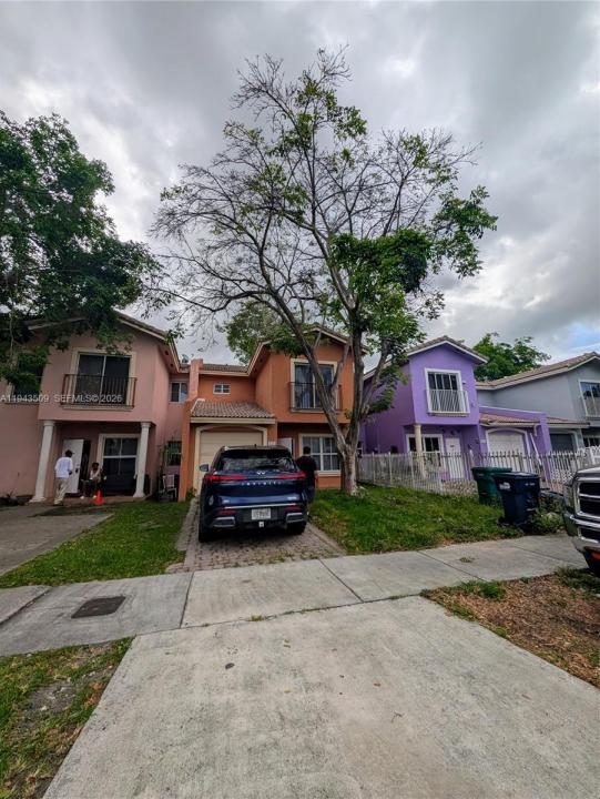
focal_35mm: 12
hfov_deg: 94.6
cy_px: 400
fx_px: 277
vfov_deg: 110.5
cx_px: 300
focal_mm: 2.02
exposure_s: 1/3906
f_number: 1.7
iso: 51
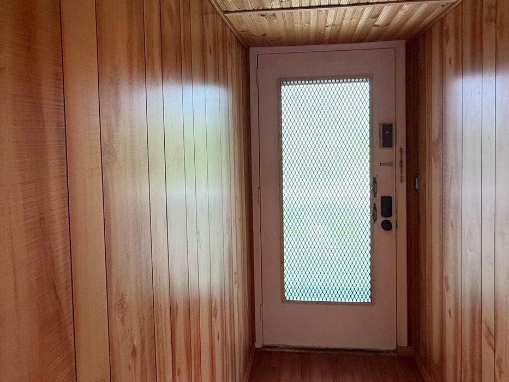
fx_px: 353
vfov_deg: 56.2
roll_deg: +0.8
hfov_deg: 71.5
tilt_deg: -1.2
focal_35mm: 24
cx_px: 273
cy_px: 147
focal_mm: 2.22
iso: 125
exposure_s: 1/120
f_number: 2.2
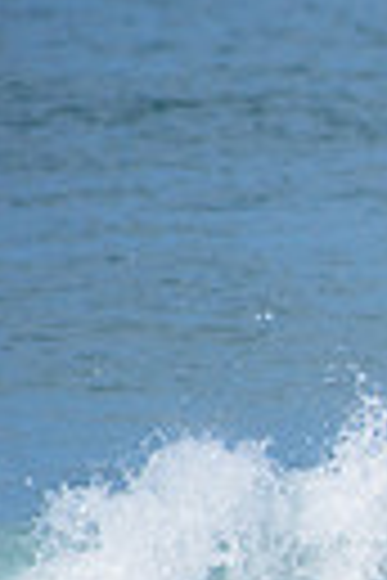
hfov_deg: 0.6
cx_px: 1300
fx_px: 36343
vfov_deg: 0.9
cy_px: 609
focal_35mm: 2254
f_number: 6.3
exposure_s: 1/2500
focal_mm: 500
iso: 250
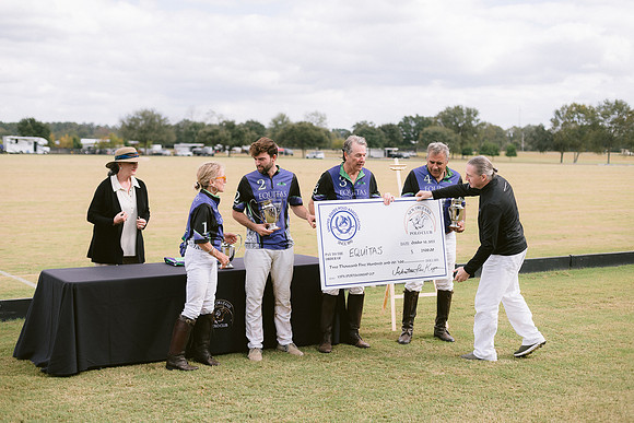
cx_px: 317
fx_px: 881
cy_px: 212
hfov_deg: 39.6
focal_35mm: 50
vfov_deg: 27.0
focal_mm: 50
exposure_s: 1/2500
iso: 200
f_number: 2.8
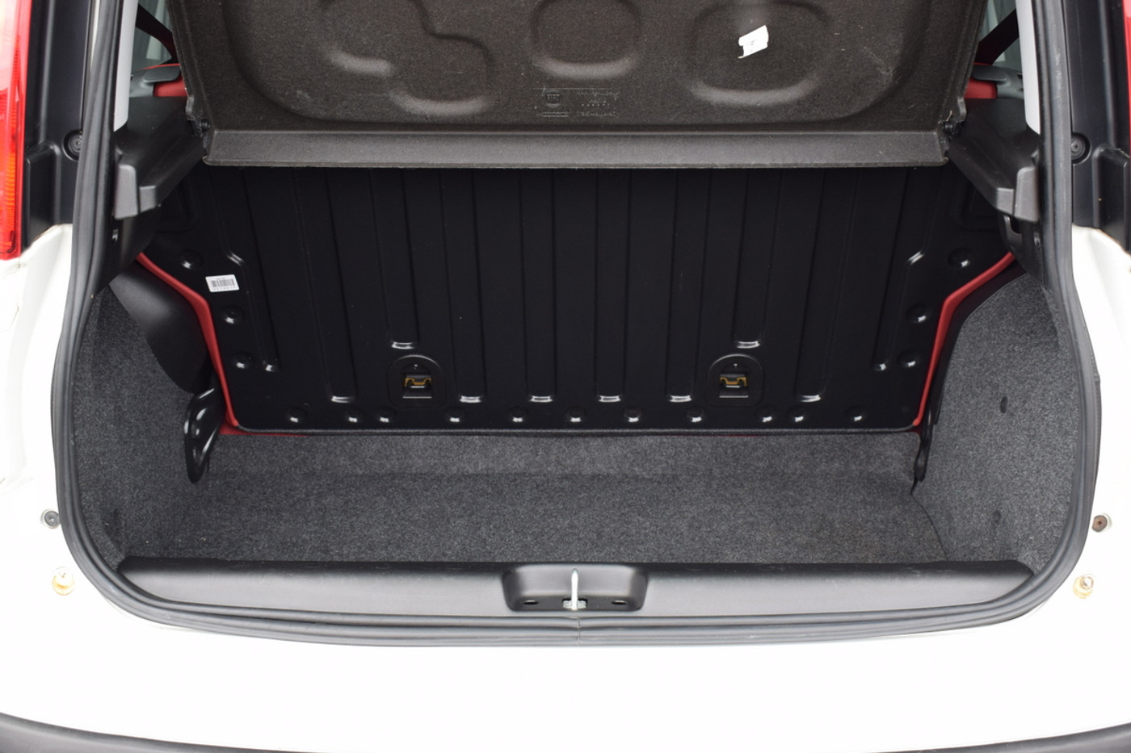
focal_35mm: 44
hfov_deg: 45.0
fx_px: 1366
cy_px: 376
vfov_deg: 30.8
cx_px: 566
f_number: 6.3
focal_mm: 29
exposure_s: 1/160
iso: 400
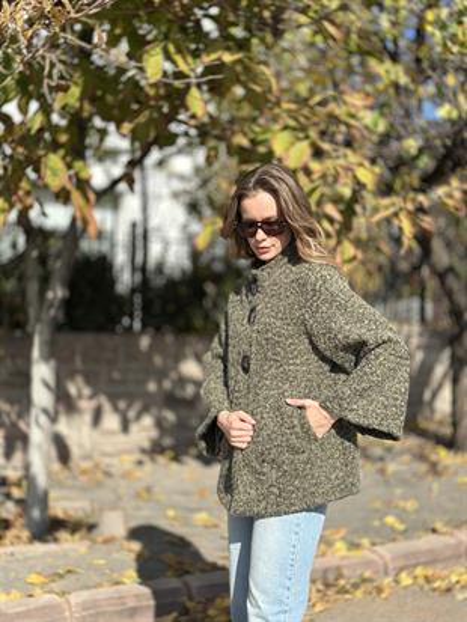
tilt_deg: +1.4
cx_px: 234
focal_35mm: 48
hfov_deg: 30.3
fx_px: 863
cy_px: 311
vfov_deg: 39.6
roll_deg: -2.3
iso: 100
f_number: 1.78
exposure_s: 1/5882
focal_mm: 6.86
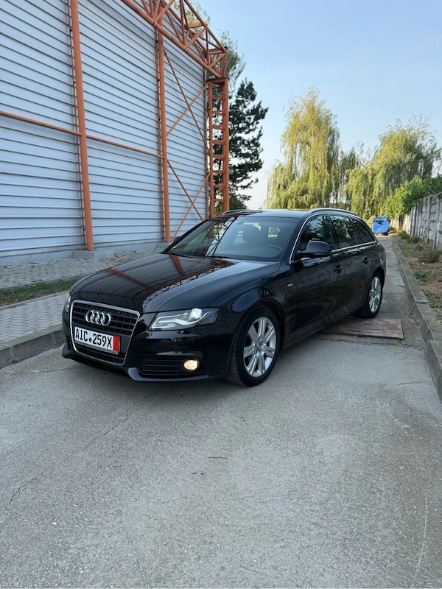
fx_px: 409
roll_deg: -0.1
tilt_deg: -9.8
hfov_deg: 56.8
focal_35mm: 24
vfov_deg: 71.6
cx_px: 221
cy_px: 294
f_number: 1.78
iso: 100
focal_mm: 6.76
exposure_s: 1/1553
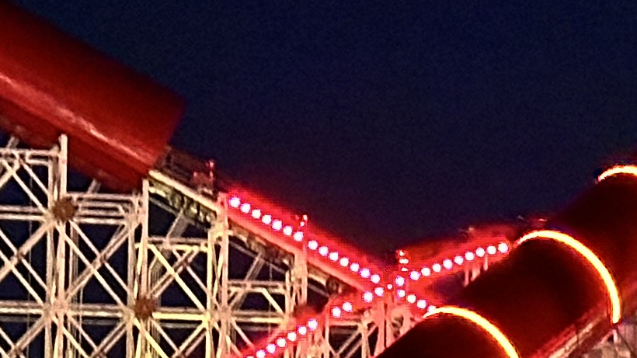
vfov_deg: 4.7
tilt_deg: +3.0
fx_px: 4340
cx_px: 1269
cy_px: 417
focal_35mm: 257
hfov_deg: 8.0
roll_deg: -0.3
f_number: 1.78
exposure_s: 1/24
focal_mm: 6.86
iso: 640
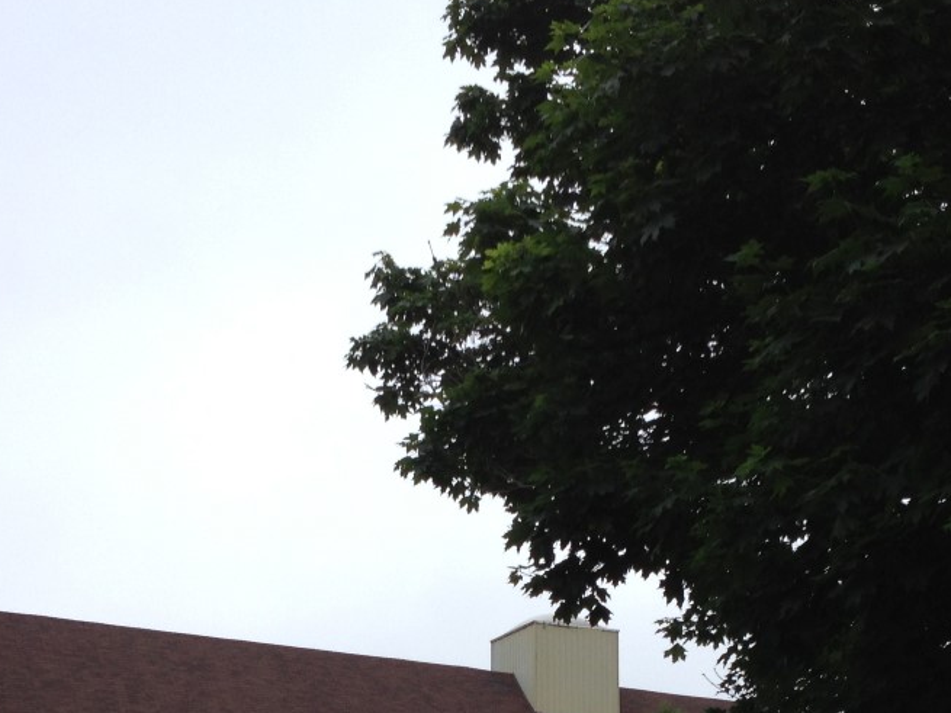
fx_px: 2115
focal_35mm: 77
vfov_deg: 18.6
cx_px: 420
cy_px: 719
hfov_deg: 25.3
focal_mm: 4.28
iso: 50
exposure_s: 1/756
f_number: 2.4
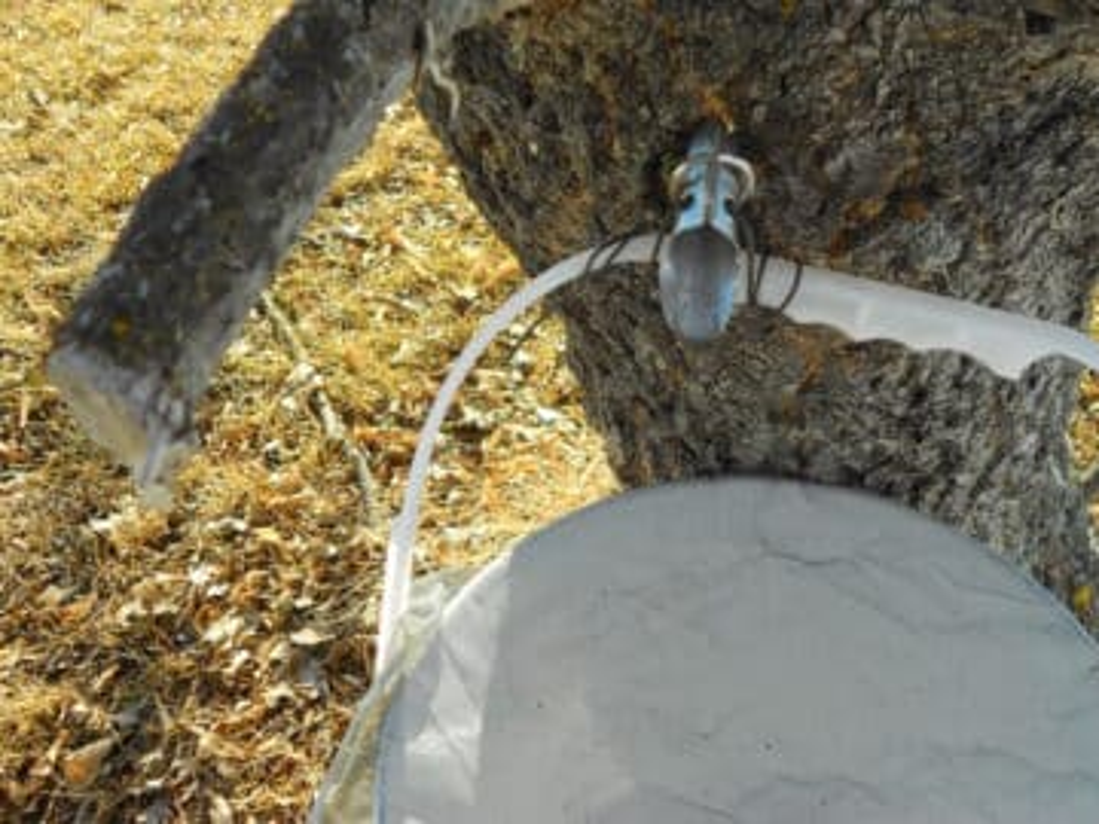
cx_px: 550
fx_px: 1365
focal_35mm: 43
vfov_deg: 33.6
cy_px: 412
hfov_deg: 43.9
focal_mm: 7.7
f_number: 4.2
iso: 80
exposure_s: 1/250
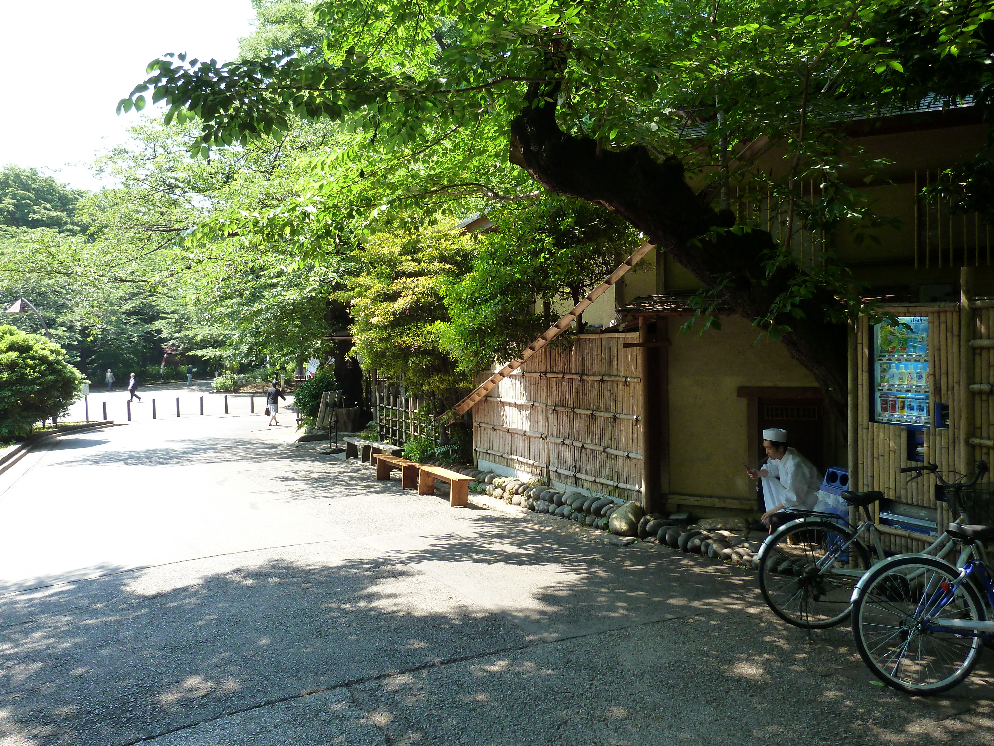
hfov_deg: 65.3
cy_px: 373
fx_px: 775
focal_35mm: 27
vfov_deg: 51.4
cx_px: 497
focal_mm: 4.4
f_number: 3.5
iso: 125
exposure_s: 1/100
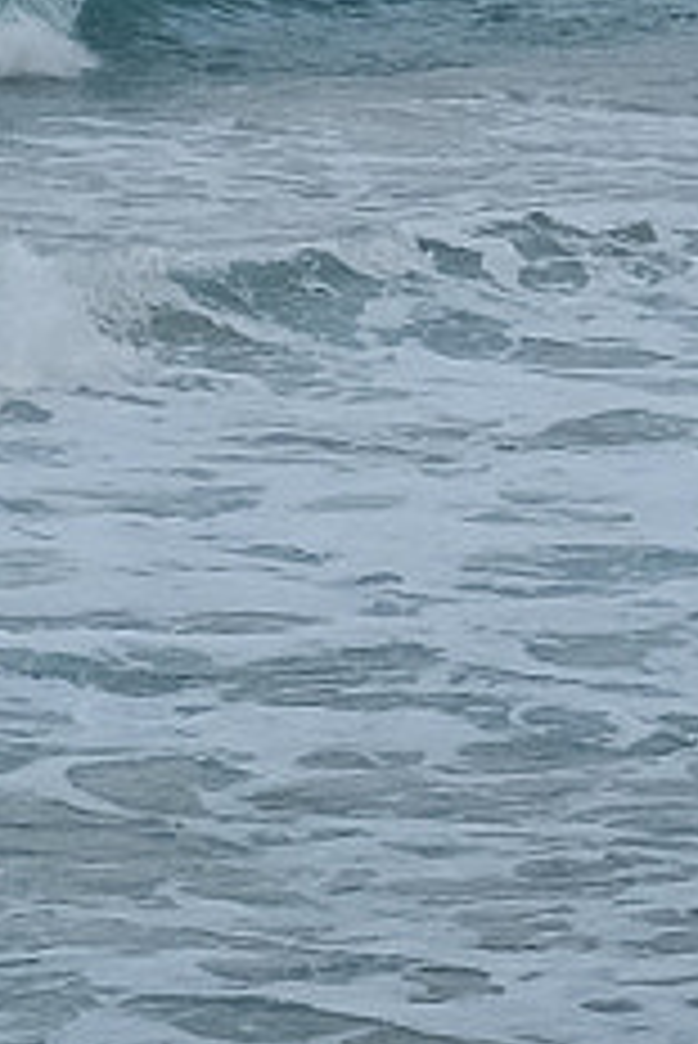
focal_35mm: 241
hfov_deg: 5.7
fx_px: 6998
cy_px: -270
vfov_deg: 8.4
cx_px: 428
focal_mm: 23
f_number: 5.6
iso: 200
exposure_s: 1/160
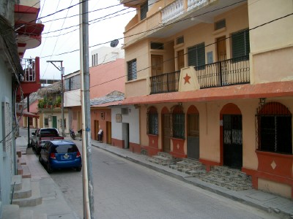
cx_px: 146
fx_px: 296
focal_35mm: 35
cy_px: 110
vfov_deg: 40.7
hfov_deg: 52.6
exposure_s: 1/250
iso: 80
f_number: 3.1
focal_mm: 6.3
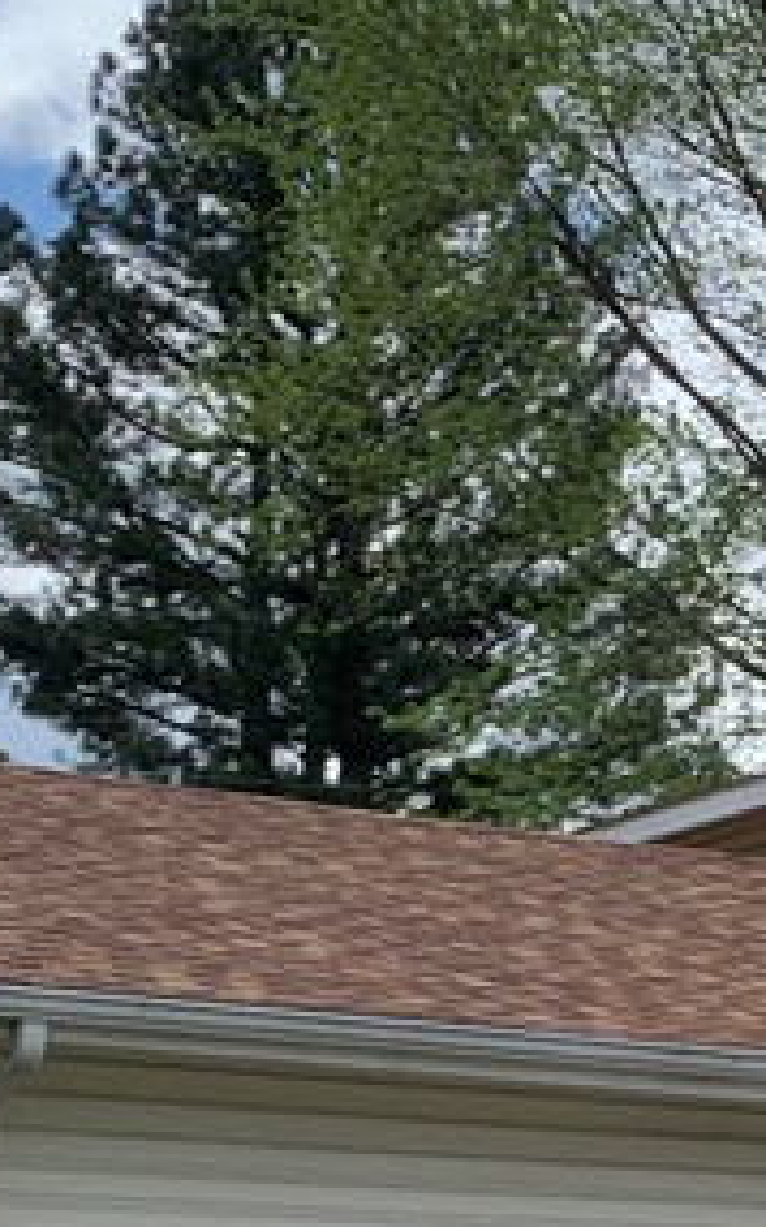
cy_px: 1085
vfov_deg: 20.6
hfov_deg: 12.6
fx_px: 3308
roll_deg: -1.2
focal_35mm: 99
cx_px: 1110
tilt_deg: +7.5
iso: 25
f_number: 1.8
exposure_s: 1/1845
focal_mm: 4.25
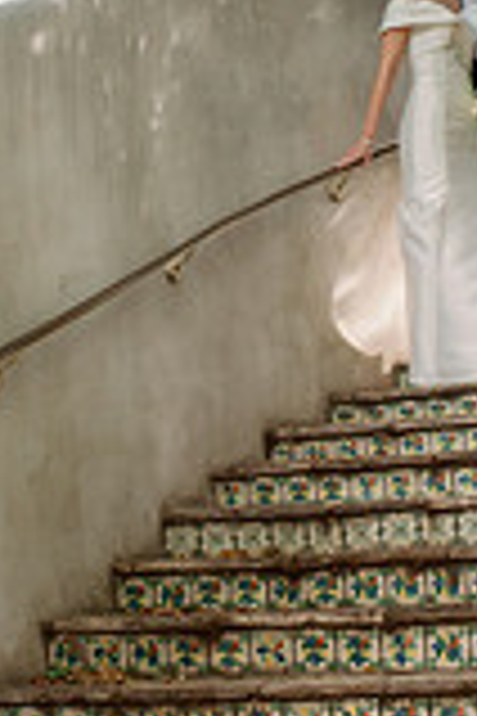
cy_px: 243
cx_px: 153
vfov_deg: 20.5
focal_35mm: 99
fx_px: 1967
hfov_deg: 13.8
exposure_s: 1/500
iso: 800
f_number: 3.5
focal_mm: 35
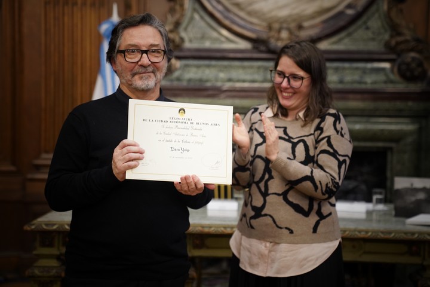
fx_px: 729
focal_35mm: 61
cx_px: 215
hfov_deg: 32.9
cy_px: 144
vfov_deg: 22.3
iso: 4000
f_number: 2.8
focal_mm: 61
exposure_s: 1/125
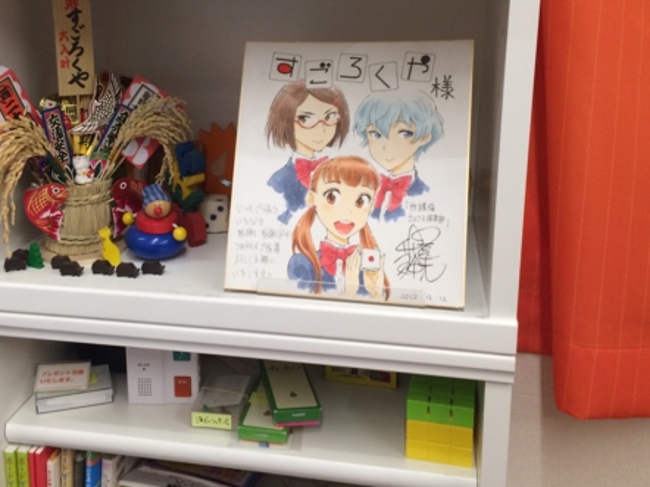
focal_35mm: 42
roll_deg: +1.5
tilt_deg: -14.6
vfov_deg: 34.1
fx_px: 788
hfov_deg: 44.4
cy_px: 169
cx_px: 240
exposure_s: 1/33
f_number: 2.2
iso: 64
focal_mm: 4.15
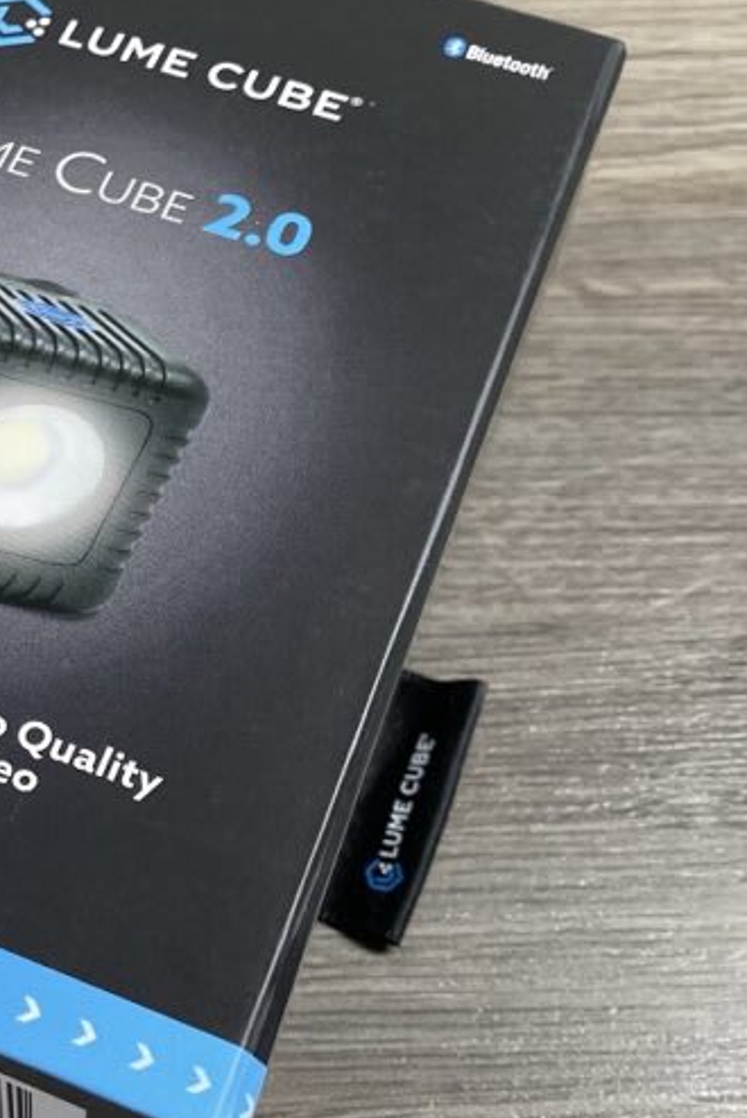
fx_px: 1740
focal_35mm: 56
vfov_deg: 35.6
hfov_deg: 23.3
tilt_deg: -58.6
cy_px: 604
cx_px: 23
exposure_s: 1/111
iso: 100
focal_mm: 4.2
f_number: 1.8
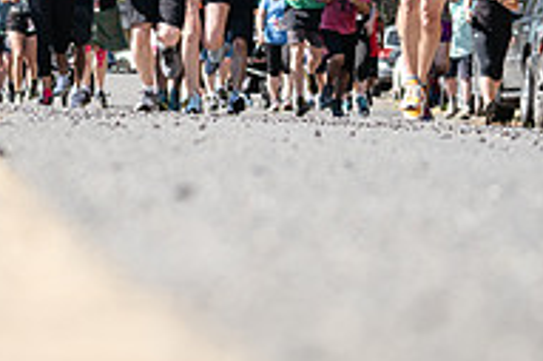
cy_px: -16
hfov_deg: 9.1
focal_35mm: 225
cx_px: -37
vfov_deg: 6.1
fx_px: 3391
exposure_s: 1/500
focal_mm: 74
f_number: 4
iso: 125
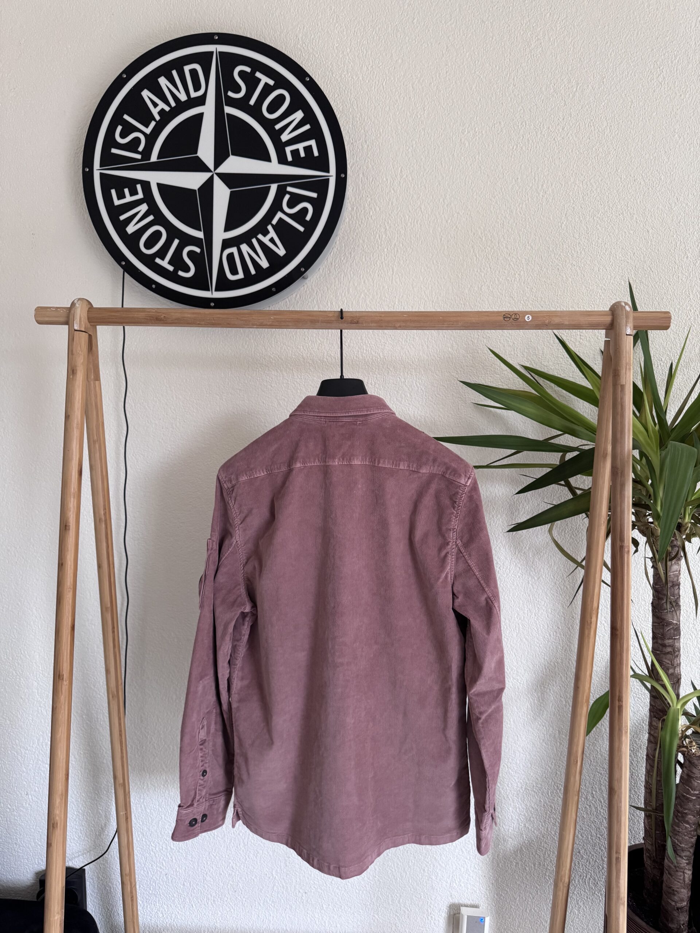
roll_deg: -0.9
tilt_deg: -4.7
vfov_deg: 71.6
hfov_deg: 56.8
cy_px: 466
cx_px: 350
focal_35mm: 24
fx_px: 647
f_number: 1.78
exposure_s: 1/60
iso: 400
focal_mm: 6.76
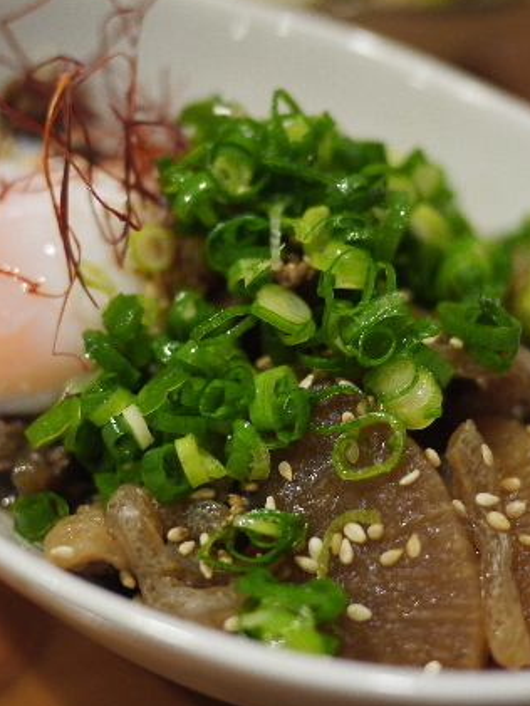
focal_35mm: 57
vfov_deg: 33.8
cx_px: 272
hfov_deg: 25.7
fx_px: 1163
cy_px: 354
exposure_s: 1/30
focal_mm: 20
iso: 320
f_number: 1.7
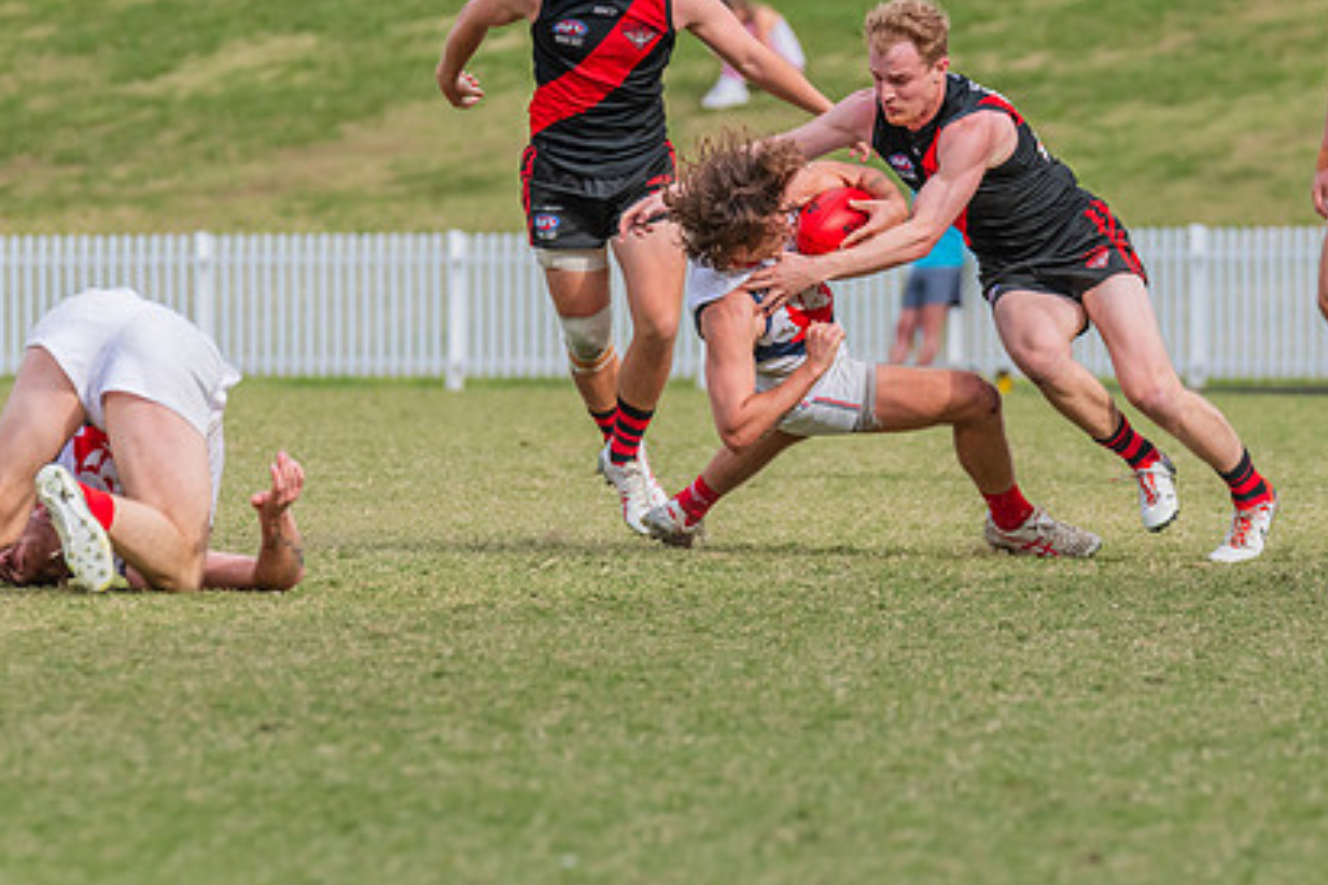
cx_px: 753
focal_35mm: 471
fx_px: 17373
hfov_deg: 4.4
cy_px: 273
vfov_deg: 2.9
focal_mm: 330
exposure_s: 1/1250
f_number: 8
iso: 800
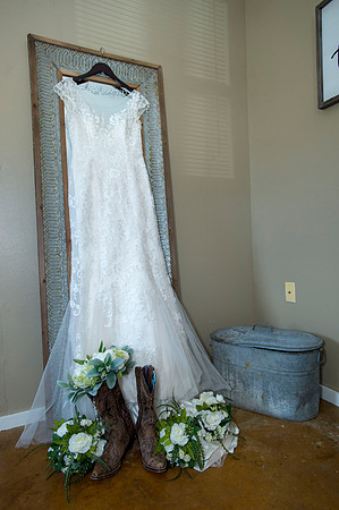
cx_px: 170
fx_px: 311
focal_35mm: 22
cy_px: 255
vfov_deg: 78.6
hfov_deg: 57.1
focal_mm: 22
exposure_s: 1/320
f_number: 4
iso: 1250
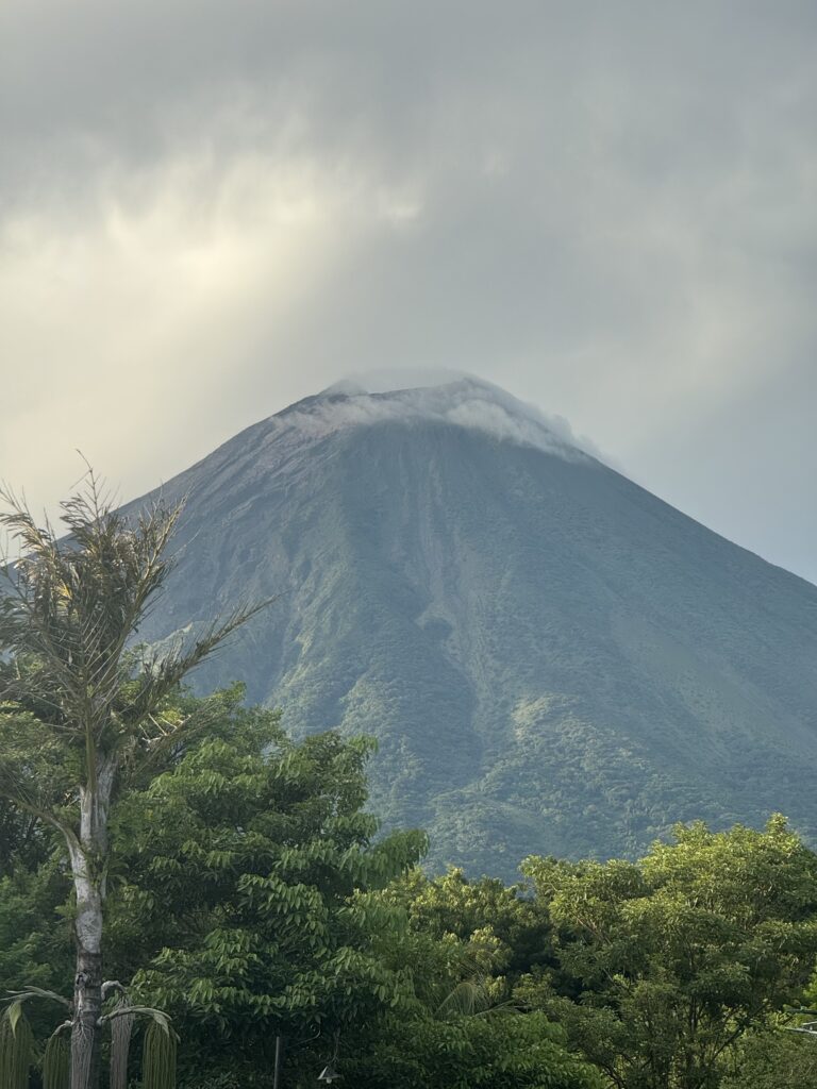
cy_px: 544
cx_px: 408
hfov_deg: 12.3
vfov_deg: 16.4
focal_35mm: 120
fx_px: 3776
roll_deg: -1.2
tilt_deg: +11.5
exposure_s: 1/644
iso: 50
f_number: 2.8
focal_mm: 15.66
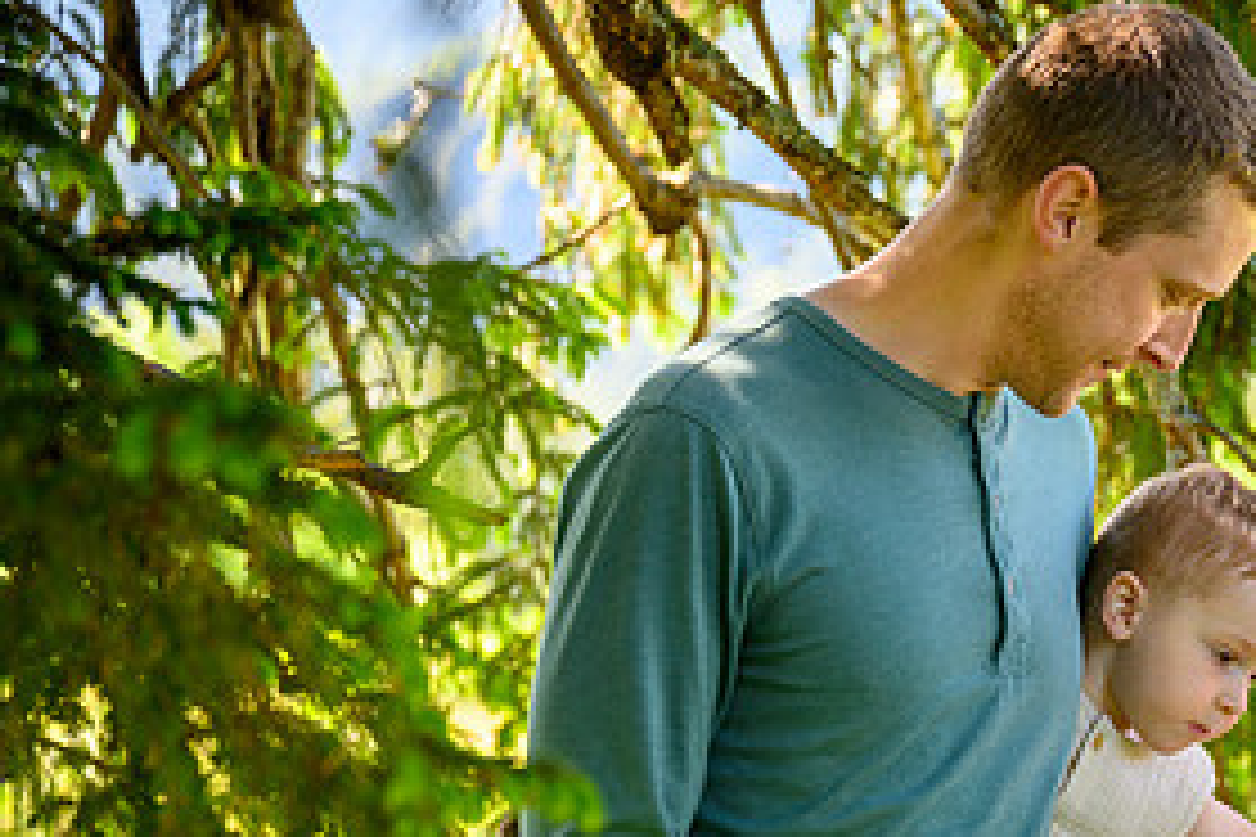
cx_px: 1161
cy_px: 680
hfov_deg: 15.4
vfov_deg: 10.4
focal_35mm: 131
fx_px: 4570
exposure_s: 1/160
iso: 100
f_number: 2.8
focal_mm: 63
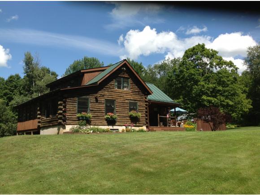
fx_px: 263
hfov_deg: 52.6
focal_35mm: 35
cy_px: 98
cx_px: 130
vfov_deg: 40.8
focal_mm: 4.28
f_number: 2.4
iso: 50
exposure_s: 1/1513
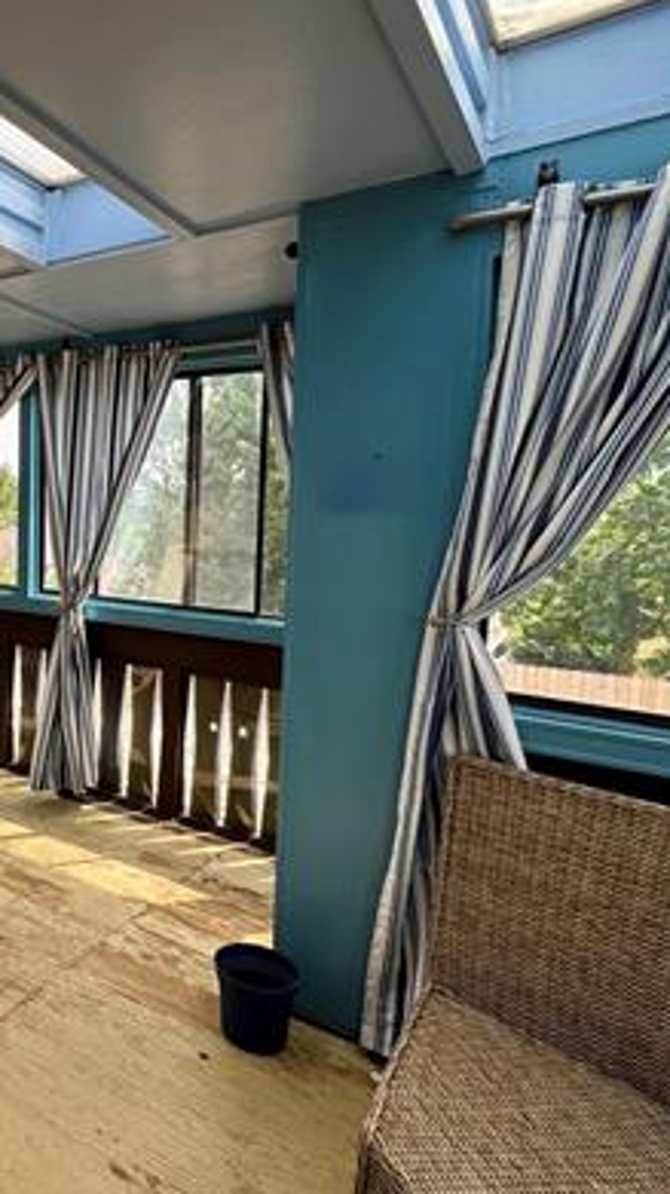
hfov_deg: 39.5
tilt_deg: -5.8
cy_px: 559
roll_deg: -0.6
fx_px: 791
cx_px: -24
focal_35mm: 25
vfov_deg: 74.0
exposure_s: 1/235
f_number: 2.2
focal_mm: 2.22
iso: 40
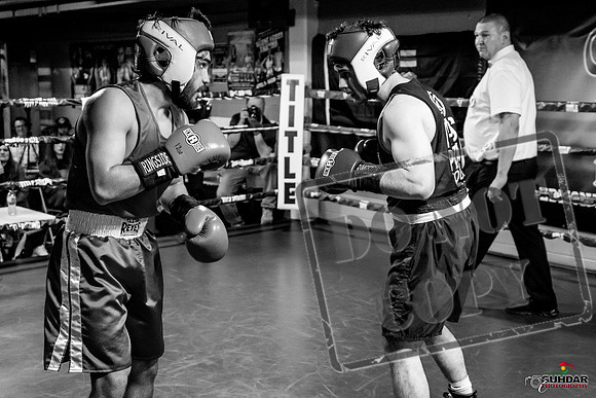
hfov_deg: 38.2
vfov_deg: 26.0
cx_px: 298
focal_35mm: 52
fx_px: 861
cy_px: 199
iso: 5000
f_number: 2.8
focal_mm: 35
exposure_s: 1/800
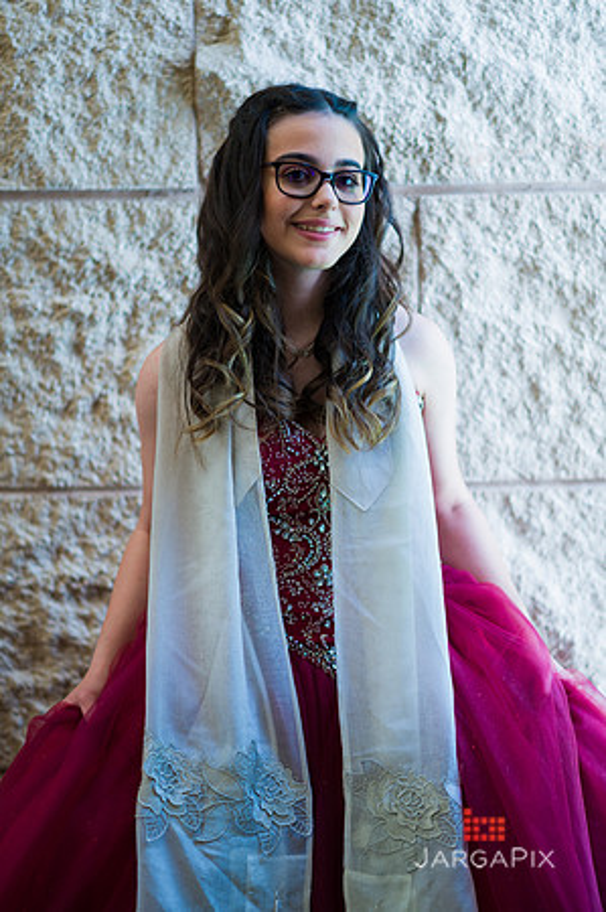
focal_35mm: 85
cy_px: 456
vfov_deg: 23.9
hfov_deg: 16.0
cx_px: 303
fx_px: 2151
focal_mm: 85
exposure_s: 1/125
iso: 200
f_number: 2
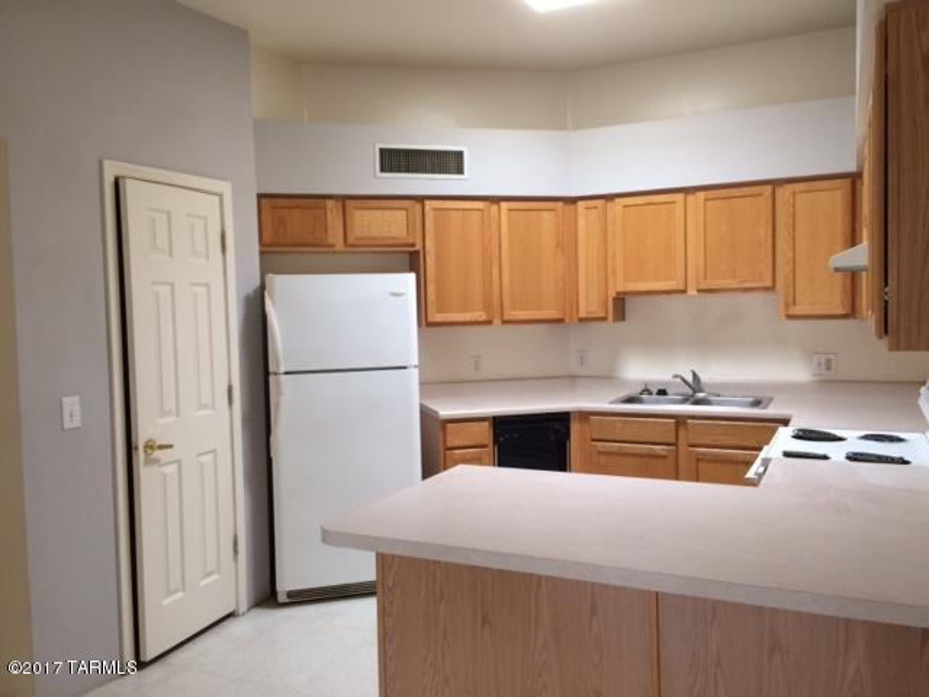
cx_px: 464
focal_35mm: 29
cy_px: 348
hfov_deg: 61.7
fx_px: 778
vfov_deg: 48.2
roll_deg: +2.7
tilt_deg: -4.5
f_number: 2.2
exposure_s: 1/30
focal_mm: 4.15
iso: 64
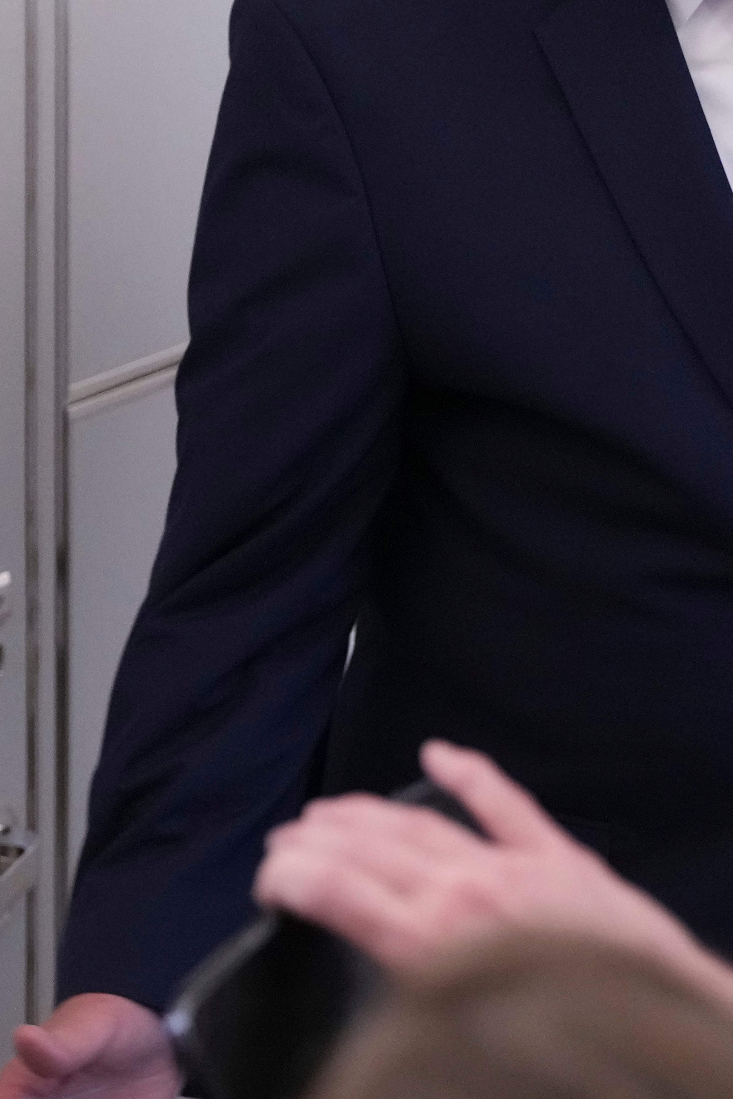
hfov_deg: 9.4
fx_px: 4427
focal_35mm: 145
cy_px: 331
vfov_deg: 14.1
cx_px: 579
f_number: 2.8
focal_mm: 52
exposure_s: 1/160
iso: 5000
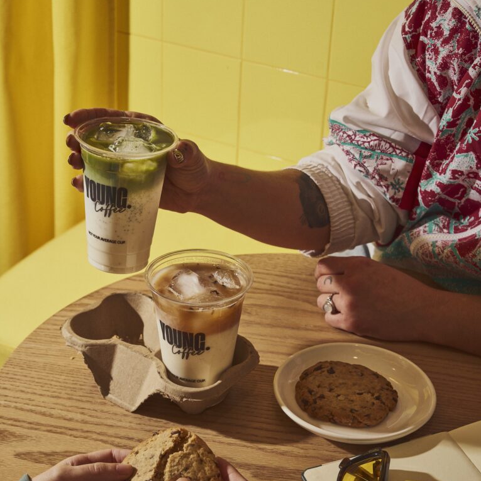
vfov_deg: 26.8
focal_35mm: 64
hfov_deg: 26.9
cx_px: 241
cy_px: 304
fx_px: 1006
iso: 200
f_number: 7.1
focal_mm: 50
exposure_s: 1/60
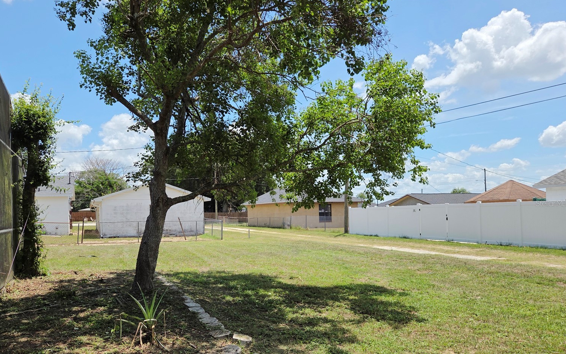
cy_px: 203
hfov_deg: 70.4
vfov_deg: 47.5
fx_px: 401
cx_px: 269
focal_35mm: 26
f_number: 1.8
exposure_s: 1/5129
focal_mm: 5.4
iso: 80
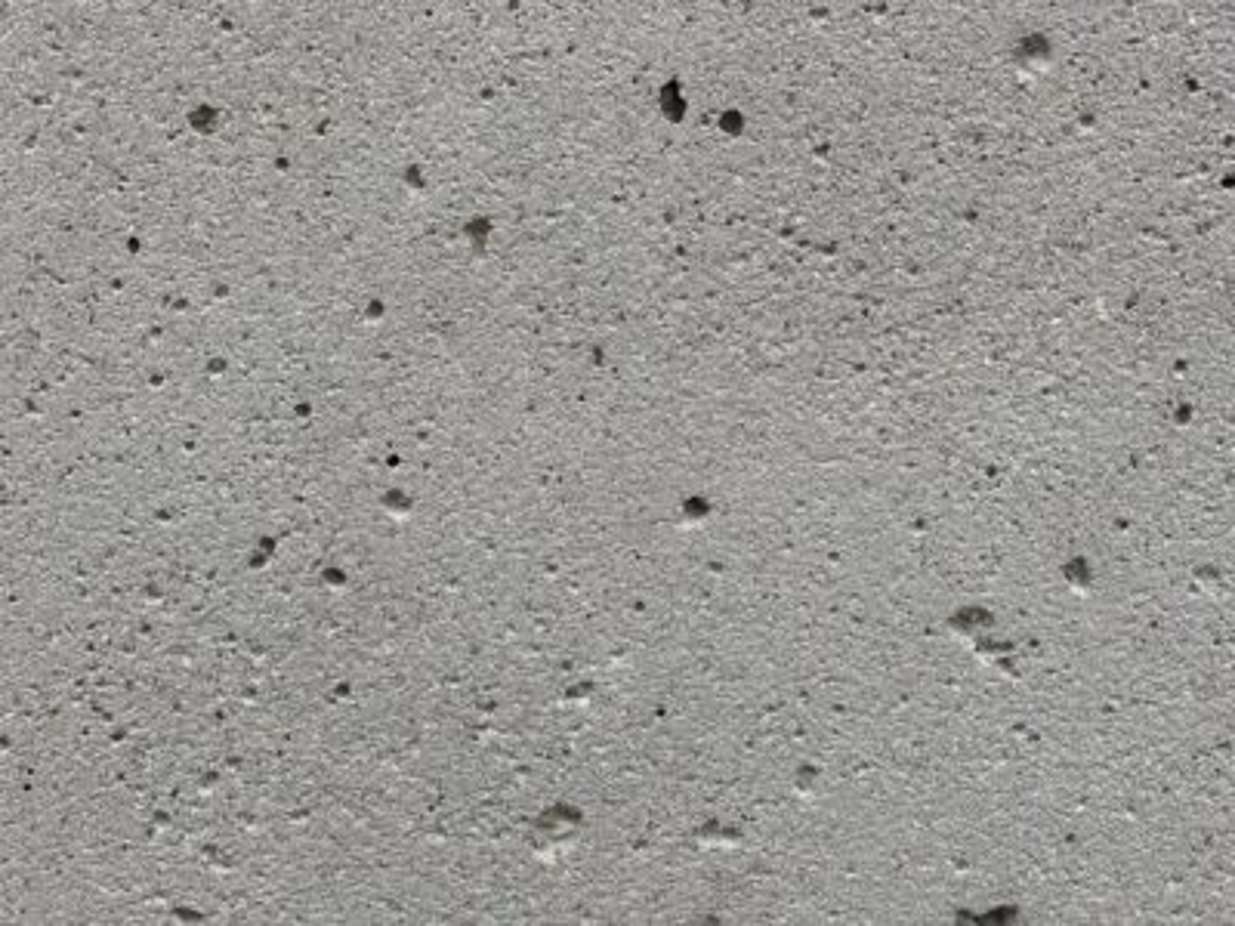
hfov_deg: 36.8
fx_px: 1855
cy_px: 463
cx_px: 618
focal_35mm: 52
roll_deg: +1.2
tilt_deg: -7.6
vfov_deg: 28.0
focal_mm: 6
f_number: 2.4
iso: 40
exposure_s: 1/122
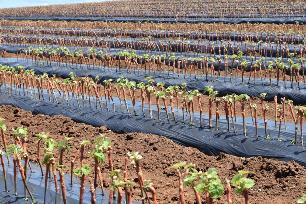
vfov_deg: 16.6
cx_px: 153
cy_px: 102
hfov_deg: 24.6
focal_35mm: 82
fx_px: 701
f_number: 10
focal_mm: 55
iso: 200
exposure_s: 1/200
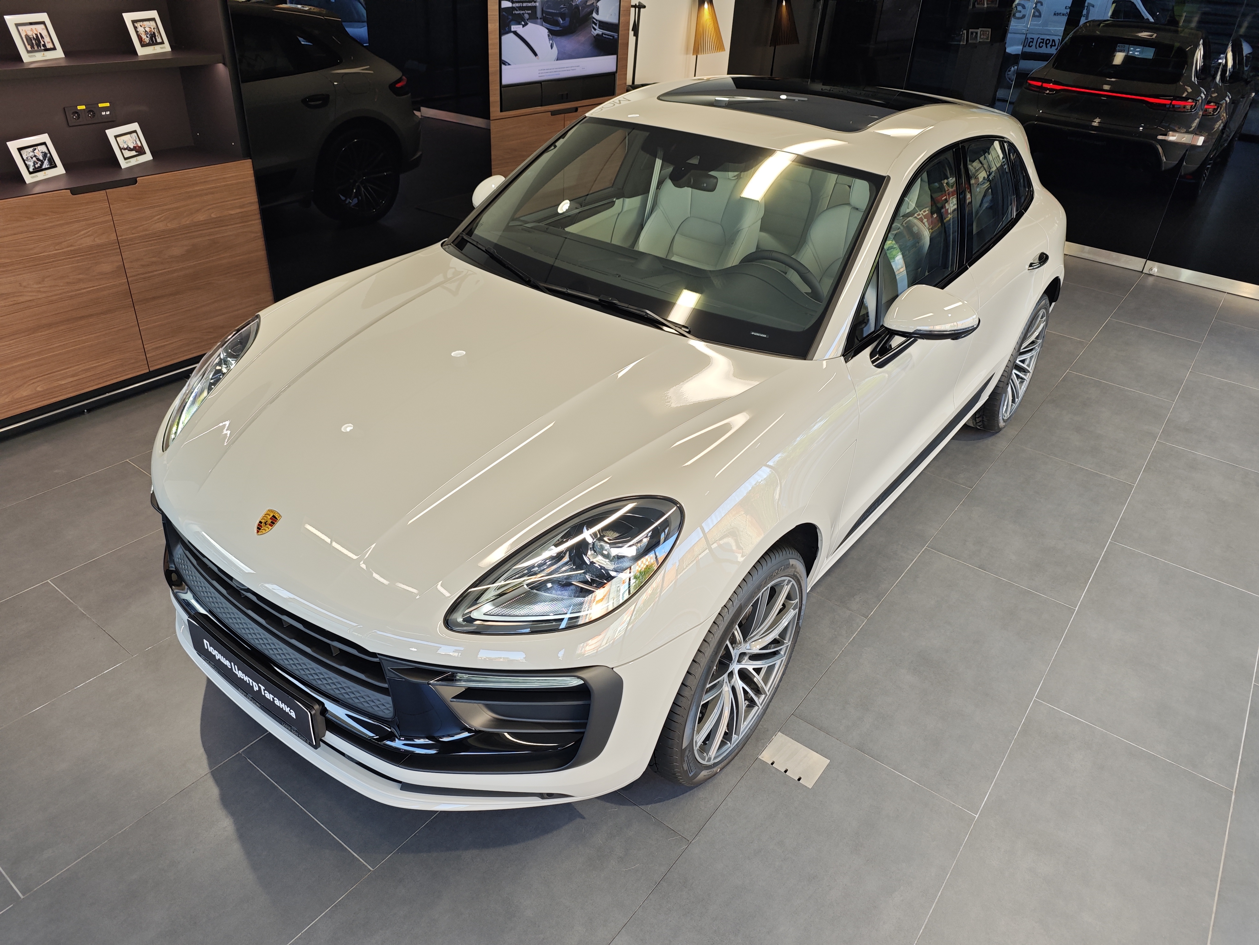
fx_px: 837
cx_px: 630
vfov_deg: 58.9
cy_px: 472
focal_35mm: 23
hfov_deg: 73.9
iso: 80
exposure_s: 1/100
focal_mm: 6.55
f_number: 1.6
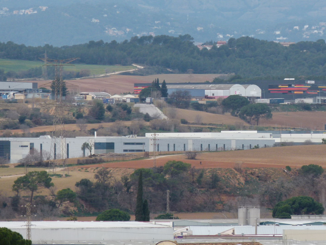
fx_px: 5557
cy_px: 99
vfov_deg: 2.5
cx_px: 196
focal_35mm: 590
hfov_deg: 3.4
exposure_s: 1/125
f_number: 4.3
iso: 100
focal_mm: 78.6
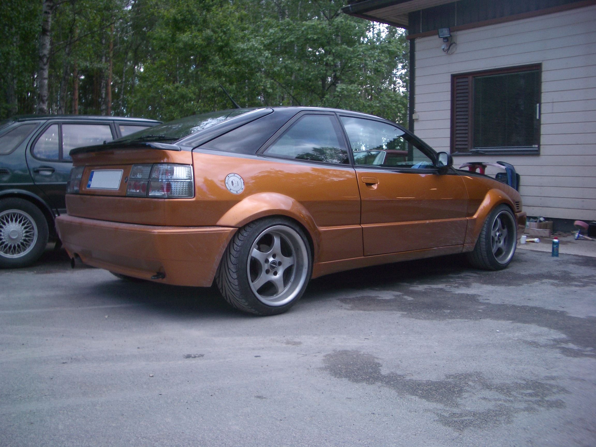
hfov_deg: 52.6
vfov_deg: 40.7
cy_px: 224
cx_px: 298
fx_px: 603
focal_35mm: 35
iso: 50
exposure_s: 1/160
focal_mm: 5.8
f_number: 2.6
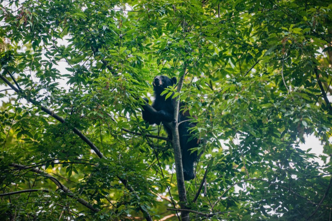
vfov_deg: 6.9
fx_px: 1844
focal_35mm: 200
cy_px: 110
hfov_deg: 10.3
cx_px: 166
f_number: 2.8
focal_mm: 200
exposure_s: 1/500
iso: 800
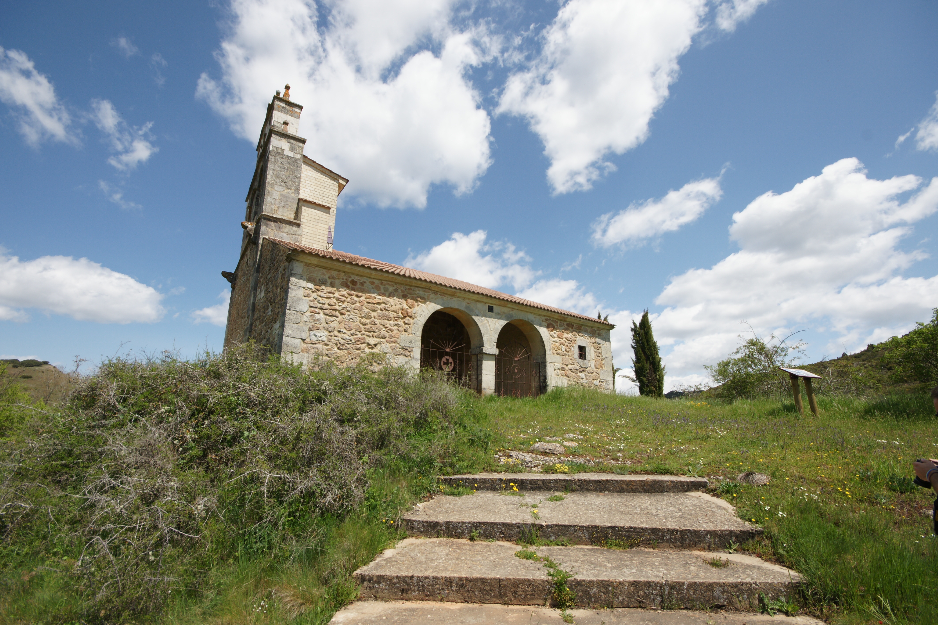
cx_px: 469
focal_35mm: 15
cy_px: 312
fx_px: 391
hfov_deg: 100.4
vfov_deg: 77.3
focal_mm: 10
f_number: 10
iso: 200
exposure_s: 1/320
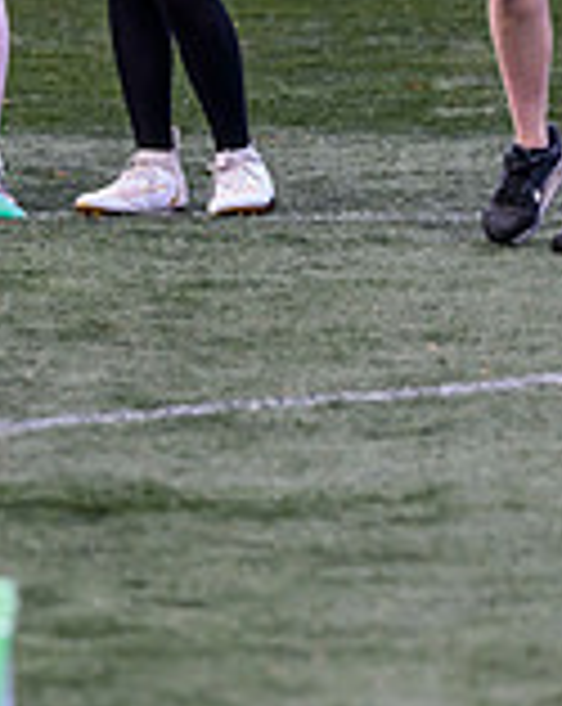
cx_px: -396
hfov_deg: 2.8
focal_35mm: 548
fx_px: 11427
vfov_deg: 3.5
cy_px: 62
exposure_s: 1/1250
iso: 1600
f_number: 4
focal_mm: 145
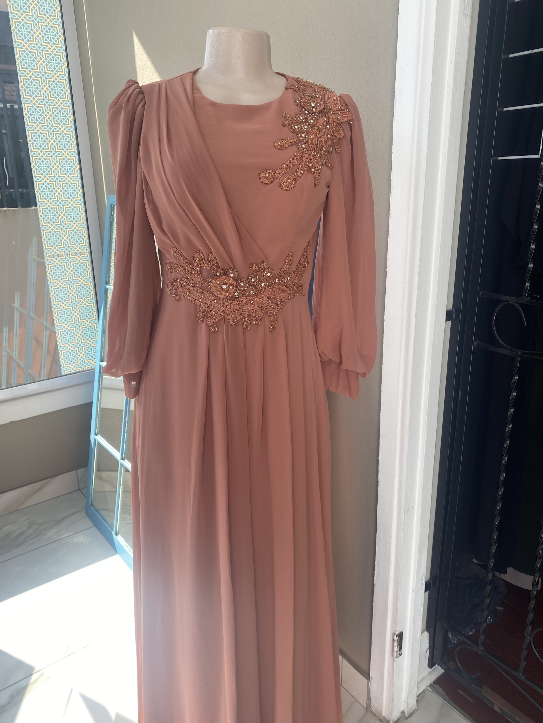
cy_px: 362
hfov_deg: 53.1
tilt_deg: -16.9
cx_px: 272
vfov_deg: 67.3
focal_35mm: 26
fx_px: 544
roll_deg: +1.4
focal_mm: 4.25
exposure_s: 1/246
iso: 32
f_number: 1.8
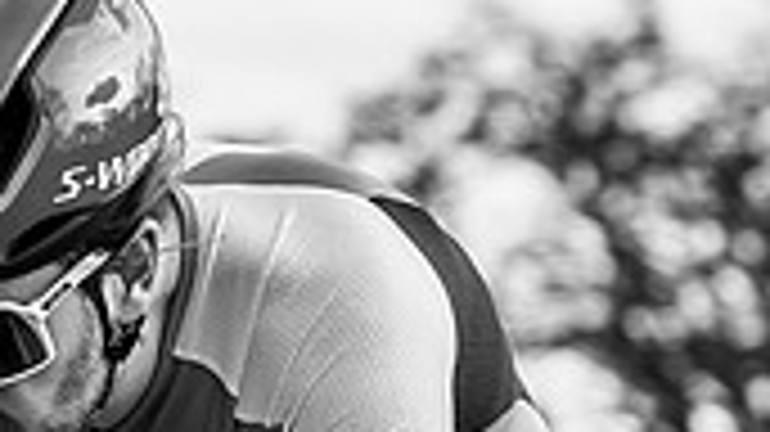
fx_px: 10653
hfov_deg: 4.1
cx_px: 170
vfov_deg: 2.3
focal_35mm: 522
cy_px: 528
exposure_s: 1/800
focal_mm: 79
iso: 125
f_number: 4
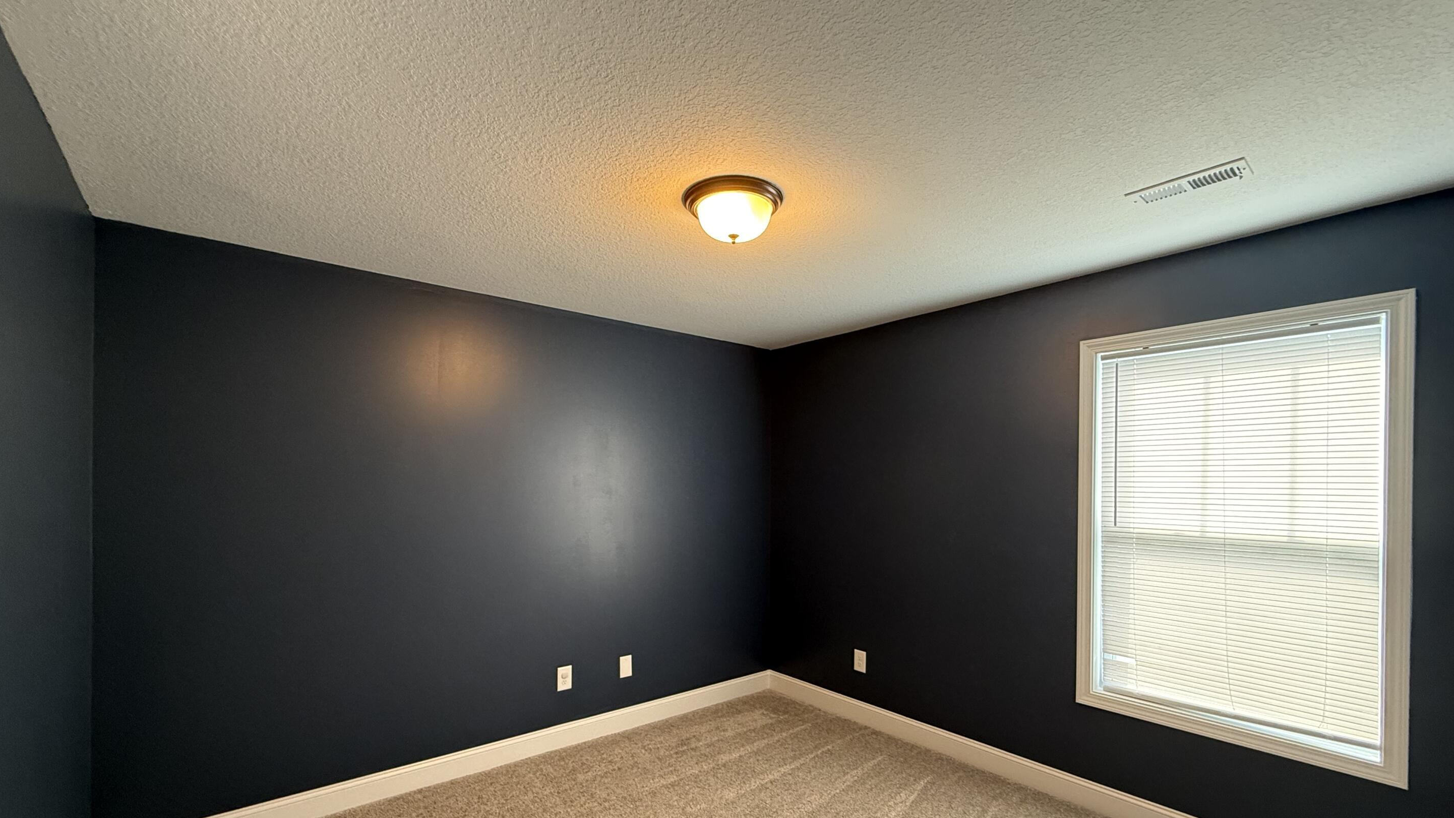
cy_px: 487
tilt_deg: -0.3
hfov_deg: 99.4
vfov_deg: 66.5
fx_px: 617
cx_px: 711
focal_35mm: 16
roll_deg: -0.8
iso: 400
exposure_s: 1/60
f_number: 2.2
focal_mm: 2.22
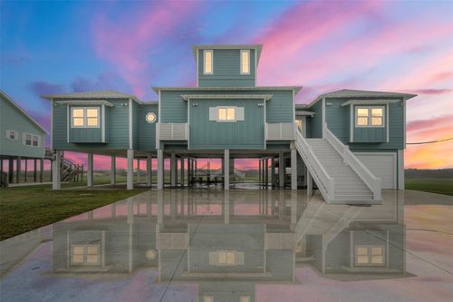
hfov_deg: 90.0
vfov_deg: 67.3
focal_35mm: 18
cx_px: 226
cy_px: 151
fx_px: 226
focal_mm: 18
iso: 800
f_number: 9
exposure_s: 1/50
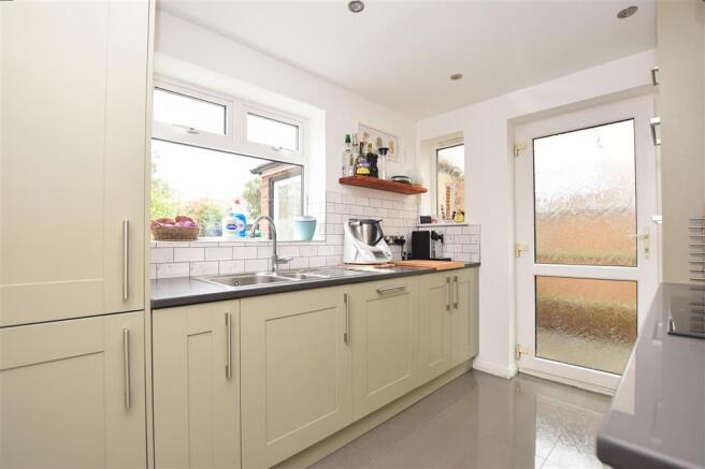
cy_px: 234
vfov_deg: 77.3
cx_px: 352
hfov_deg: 100.4
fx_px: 294
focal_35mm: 15
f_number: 5.6
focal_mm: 10
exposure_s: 1/50
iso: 400
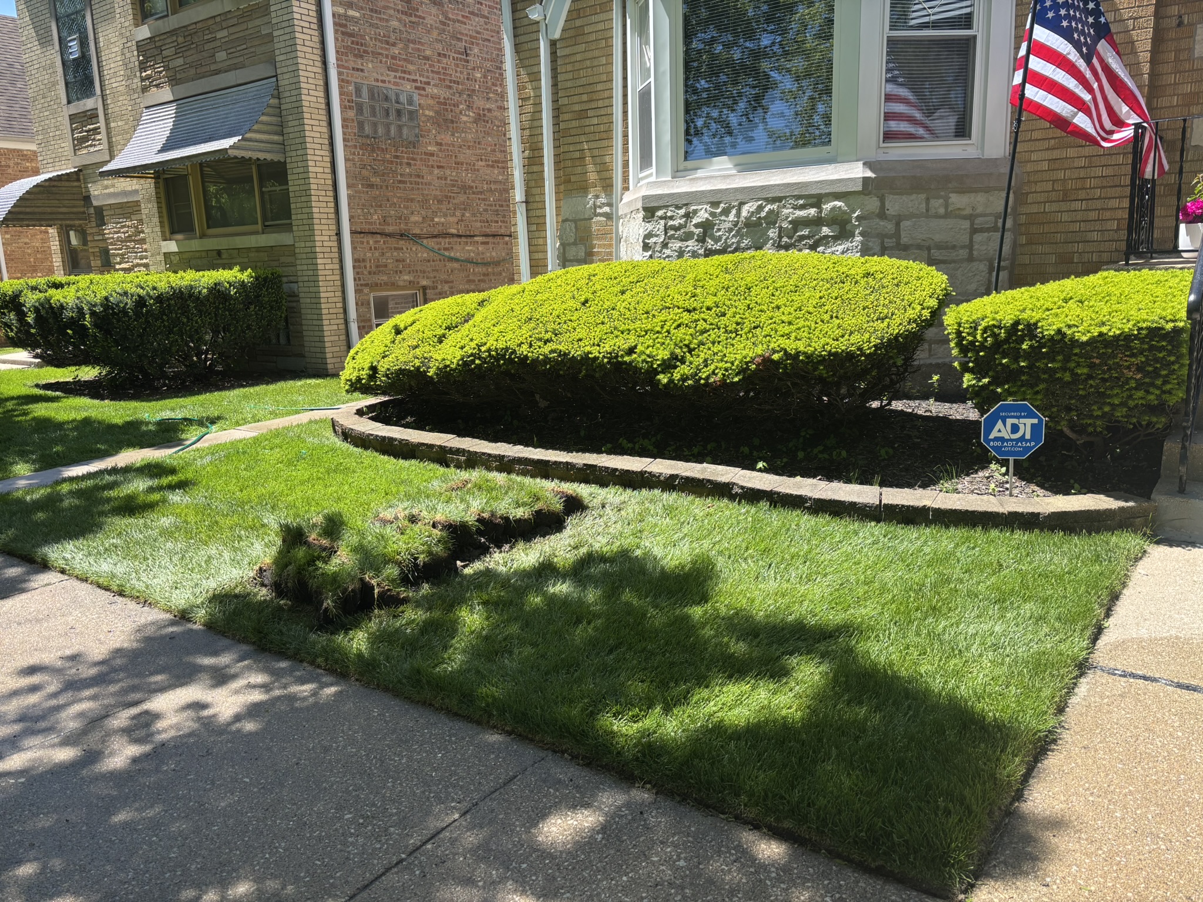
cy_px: 451
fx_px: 904
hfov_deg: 67.3
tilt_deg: -13.1
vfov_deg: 53.1
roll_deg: +1.4
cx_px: 602
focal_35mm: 26
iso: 50
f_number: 1.6
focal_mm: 5.96
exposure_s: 1/1080
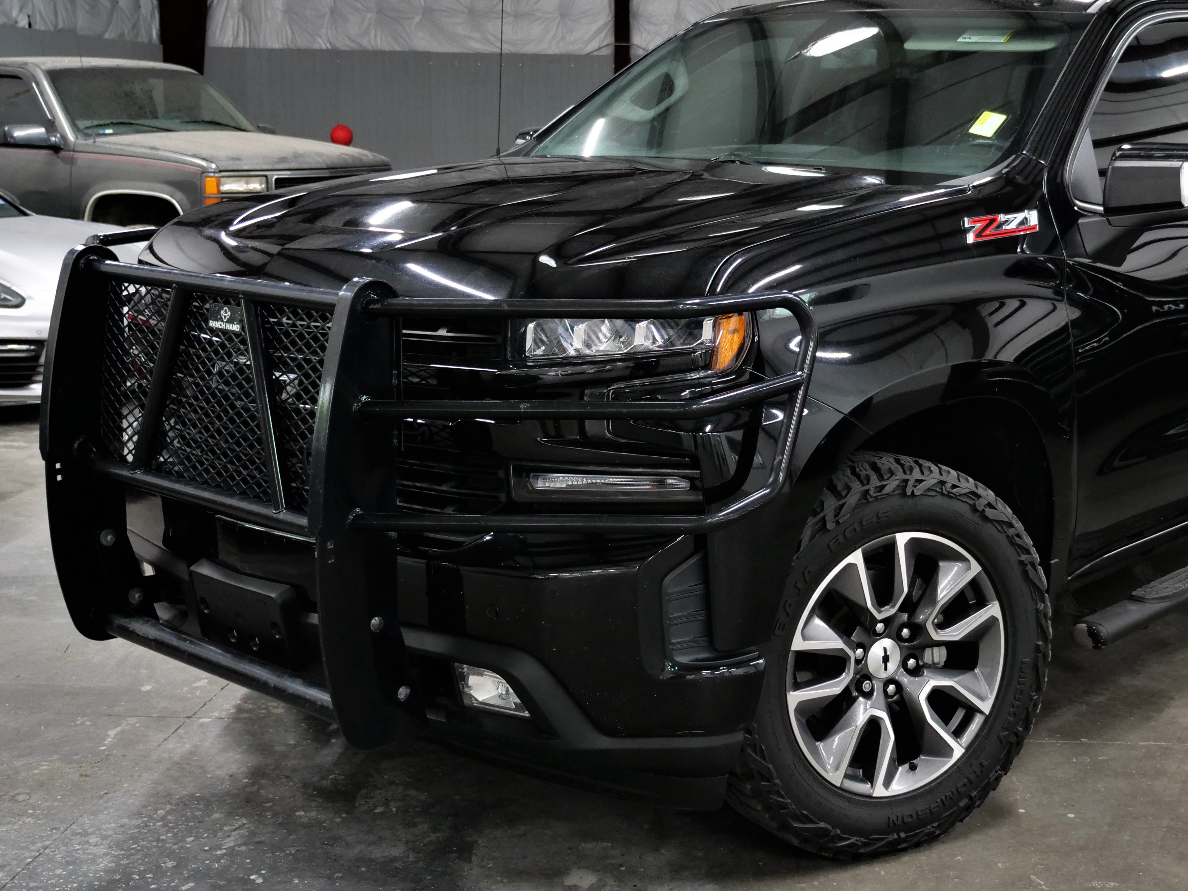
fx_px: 1716
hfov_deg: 37.7
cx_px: 802
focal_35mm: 50
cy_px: 392
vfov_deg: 29.1
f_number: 2.8
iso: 800
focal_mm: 17
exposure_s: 1/60
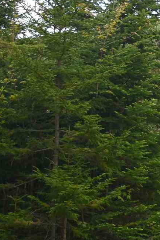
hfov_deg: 8.9
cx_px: 378
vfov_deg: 14.5
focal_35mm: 141
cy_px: 136
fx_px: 940
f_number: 3.5
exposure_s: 1/250
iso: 140
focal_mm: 20
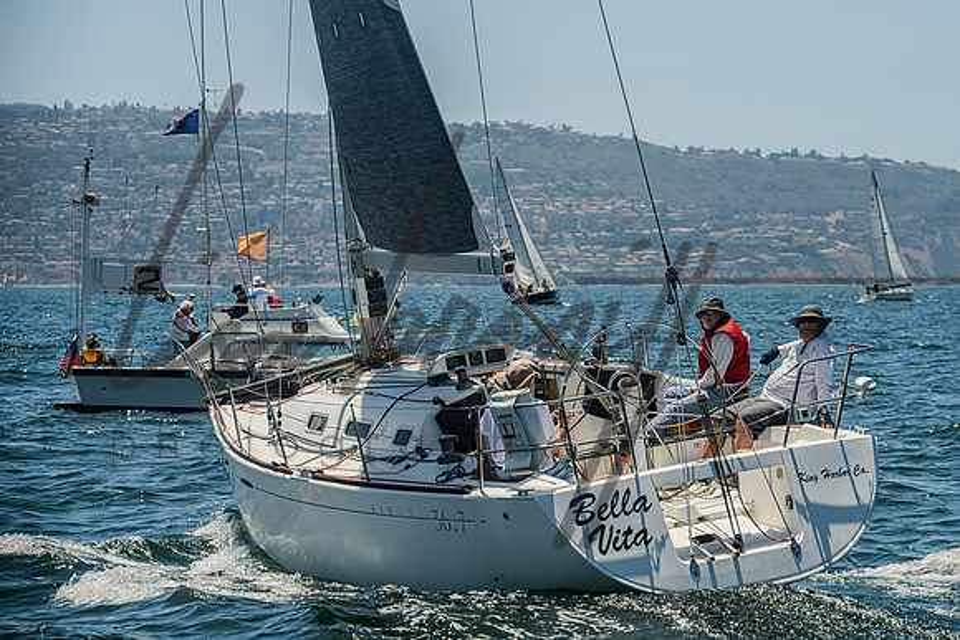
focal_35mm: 143
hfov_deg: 14.4
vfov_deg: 9.6
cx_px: 548
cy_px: 275
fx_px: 3803
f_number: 6.3
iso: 320
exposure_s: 1/1250
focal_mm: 125
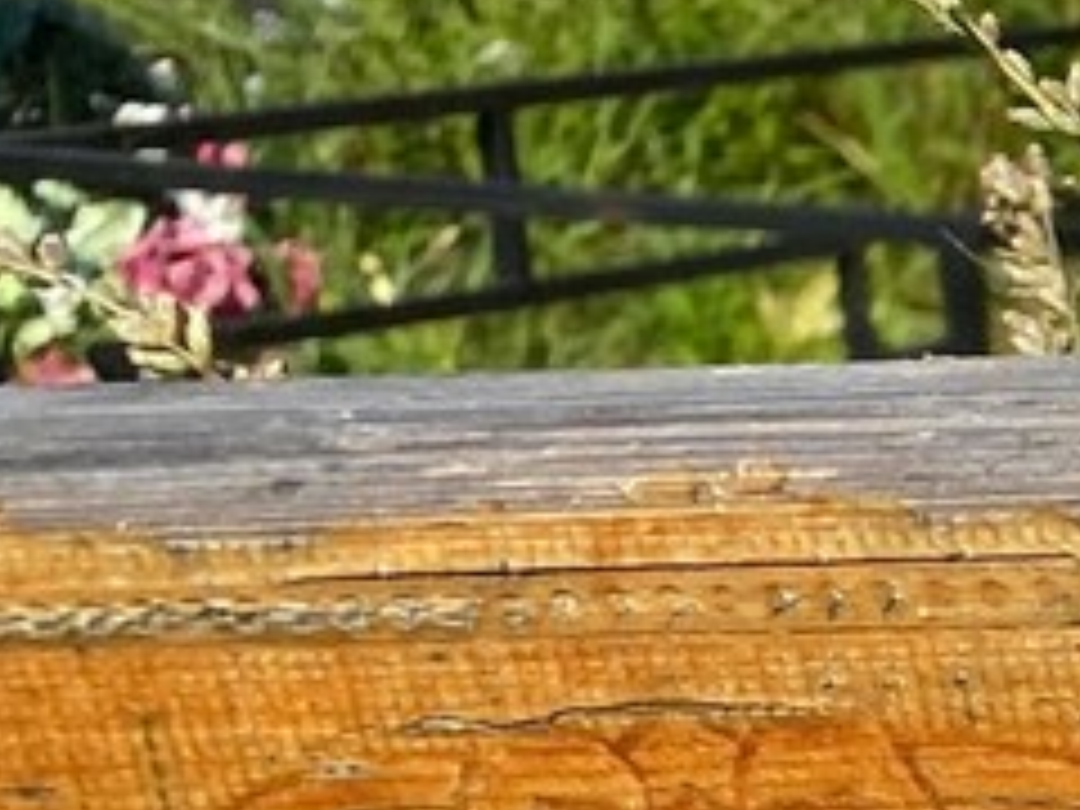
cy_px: 1534
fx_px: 4867
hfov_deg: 9.9
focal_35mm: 156
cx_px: 3141
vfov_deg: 9.0
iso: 32
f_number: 1.8
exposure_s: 1/3497
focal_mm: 4.25
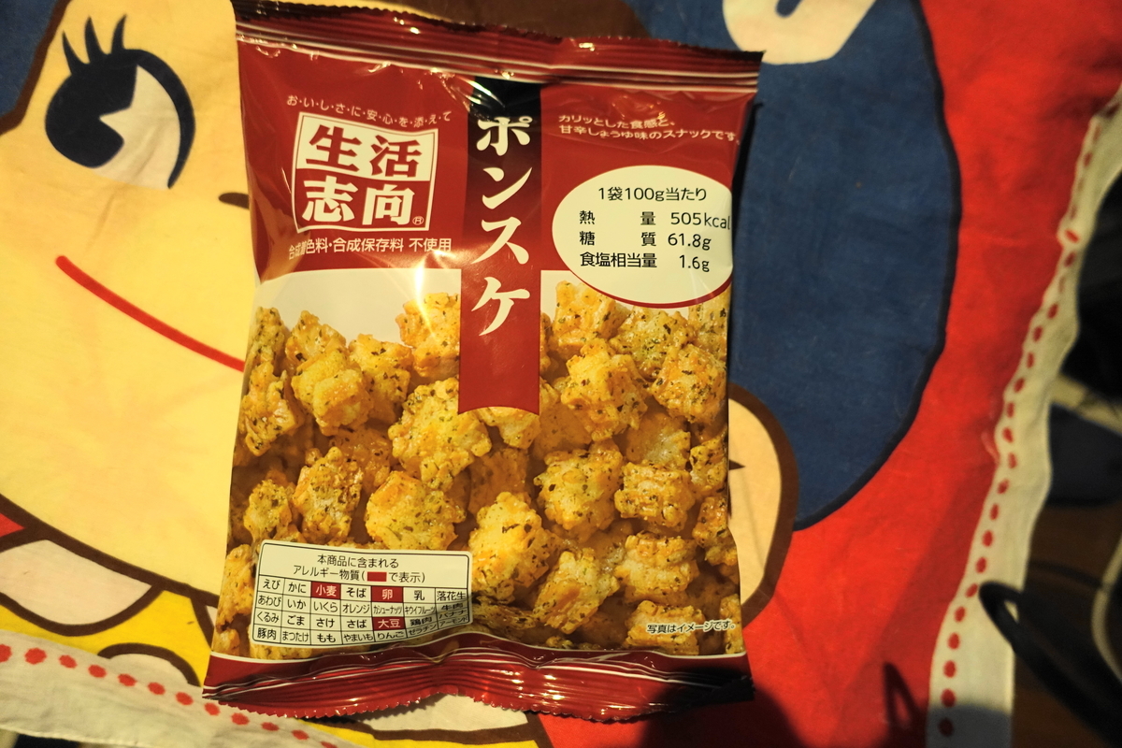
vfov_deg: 53.1
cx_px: 561
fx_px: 748
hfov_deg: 73.7
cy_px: 374
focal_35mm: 24
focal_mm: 8.8
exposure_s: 1/30
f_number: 1.8
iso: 640
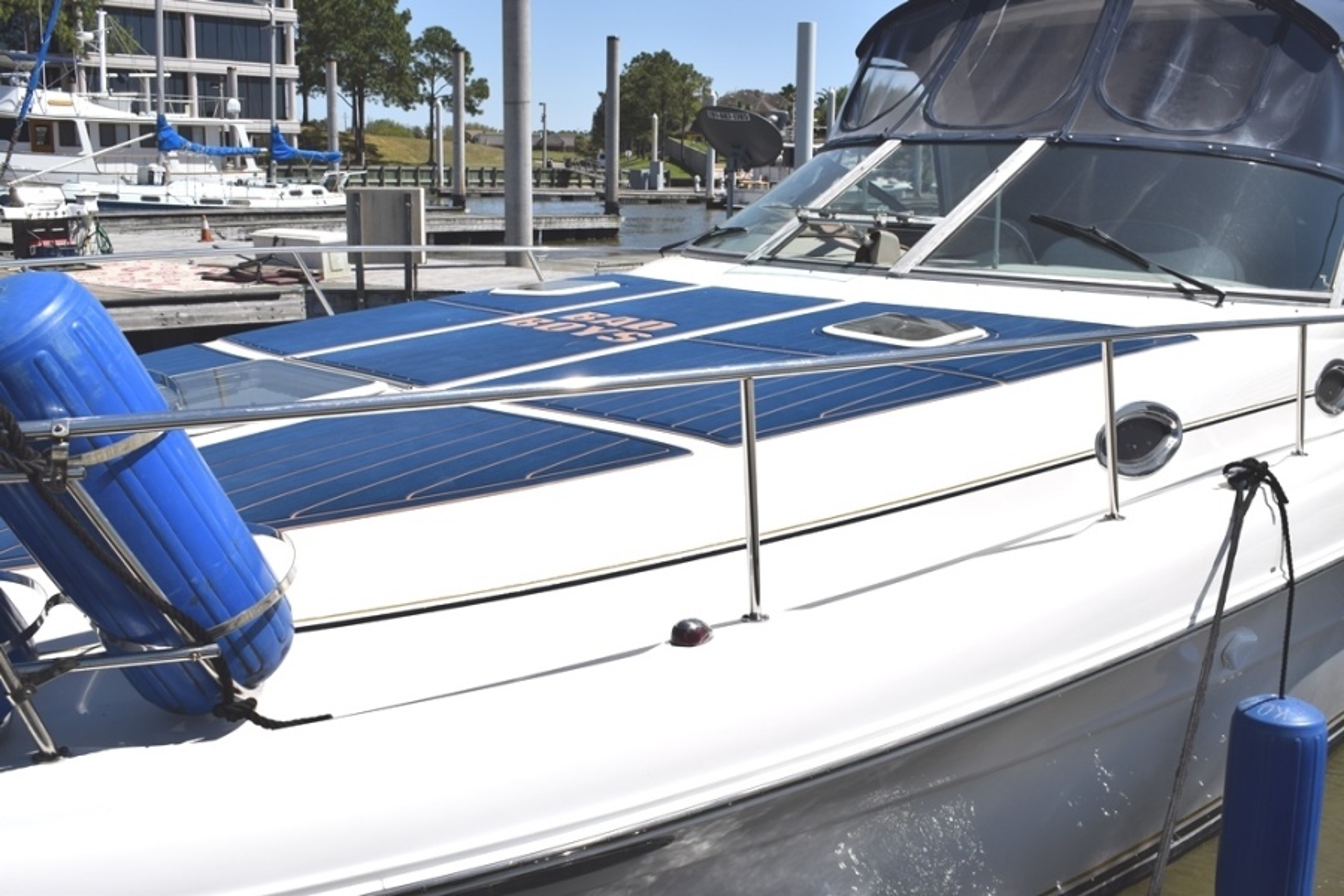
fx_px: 1344
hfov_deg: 53.1
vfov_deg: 36.9
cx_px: 672
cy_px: 448
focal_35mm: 36
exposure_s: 1/640
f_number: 13
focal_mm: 24
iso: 200
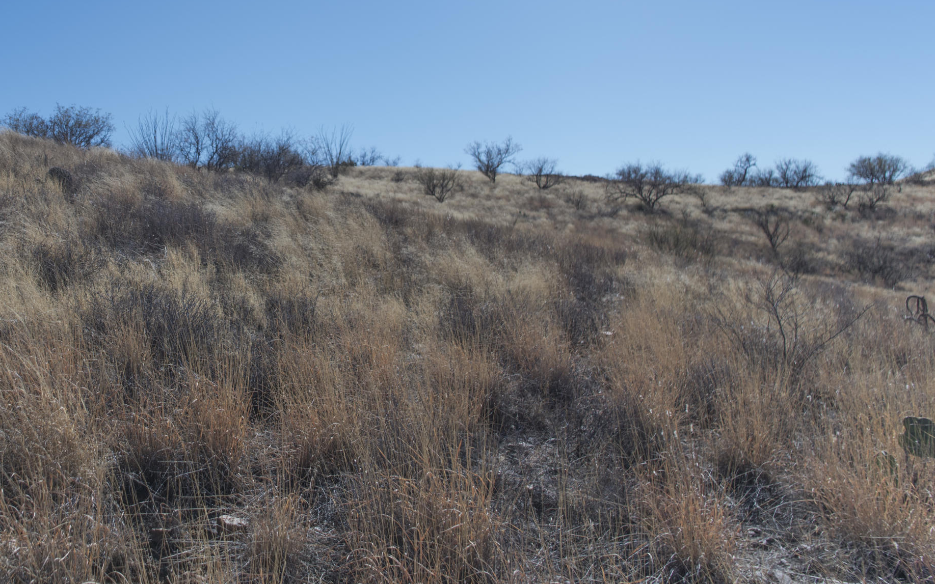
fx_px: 1019
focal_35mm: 40
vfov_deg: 31.3
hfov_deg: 47.7
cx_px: 253
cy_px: 128
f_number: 2.8
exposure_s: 1/3200
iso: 200
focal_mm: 24
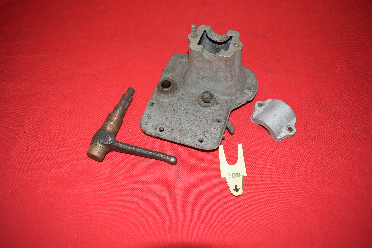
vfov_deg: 43.6
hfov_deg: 61.9
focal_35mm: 30
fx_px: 310
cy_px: 124
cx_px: 186
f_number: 5
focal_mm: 20
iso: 1250
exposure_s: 1/200
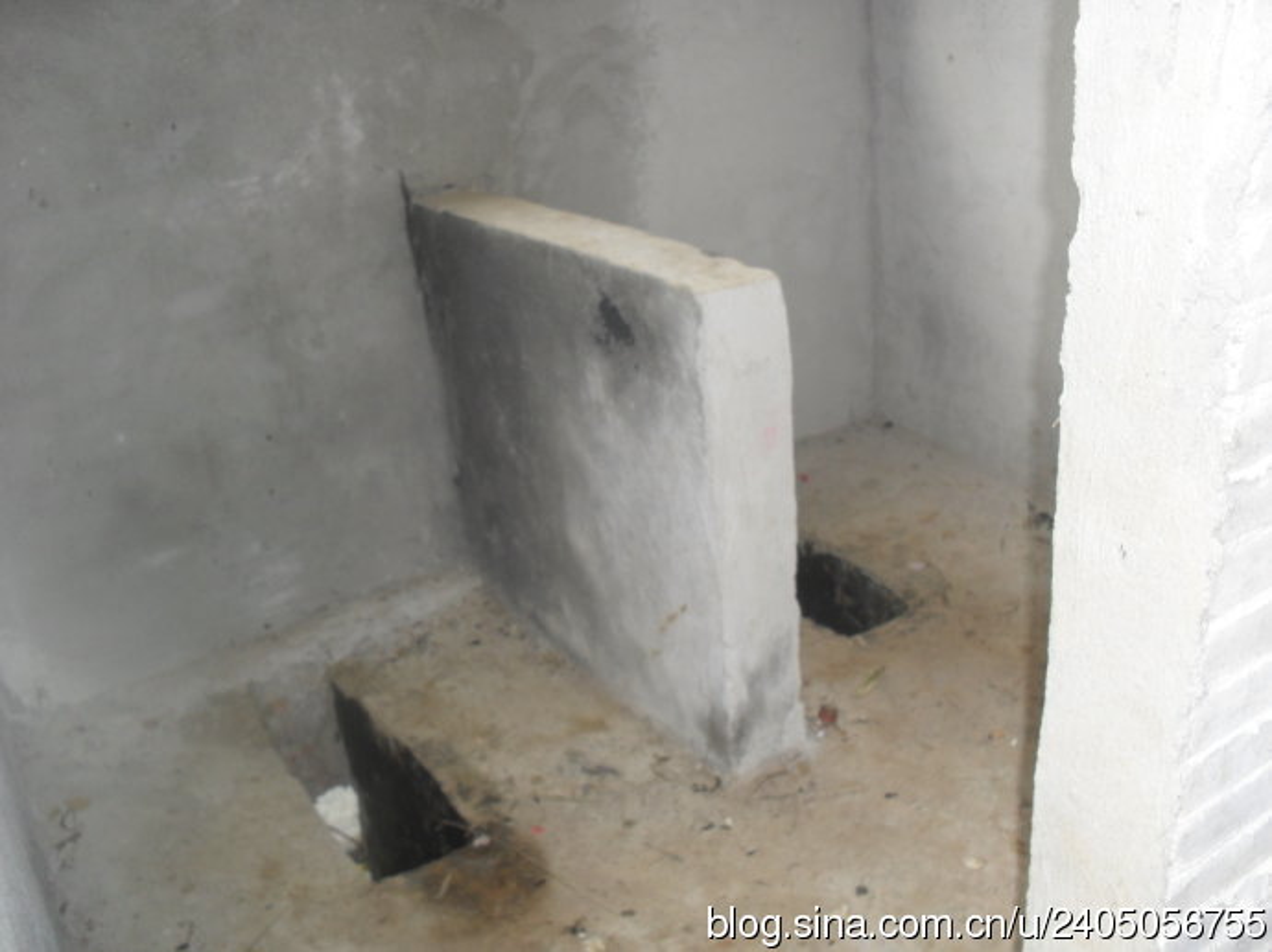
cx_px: 636
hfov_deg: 52.6
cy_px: 476
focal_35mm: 35
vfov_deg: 40.7
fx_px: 1286
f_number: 3.2
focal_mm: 6.3
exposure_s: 1/45
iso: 100
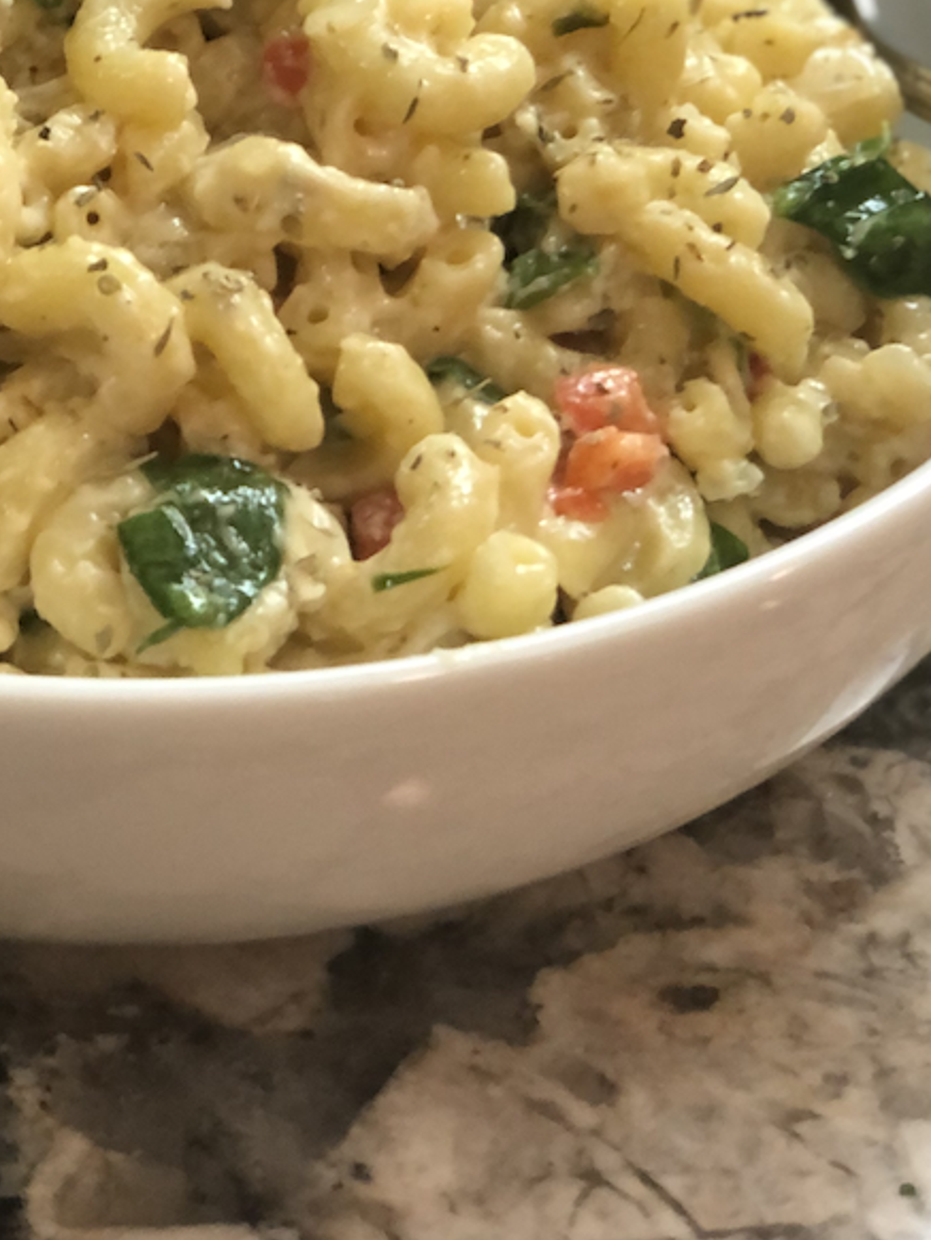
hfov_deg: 12.4
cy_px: -120
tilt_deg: -30.2
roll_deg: -0.7
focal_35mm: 119
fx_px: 4264
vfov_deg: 16.1
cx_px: 147
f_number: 2.4
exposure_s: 1/40
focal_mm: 6
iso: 100
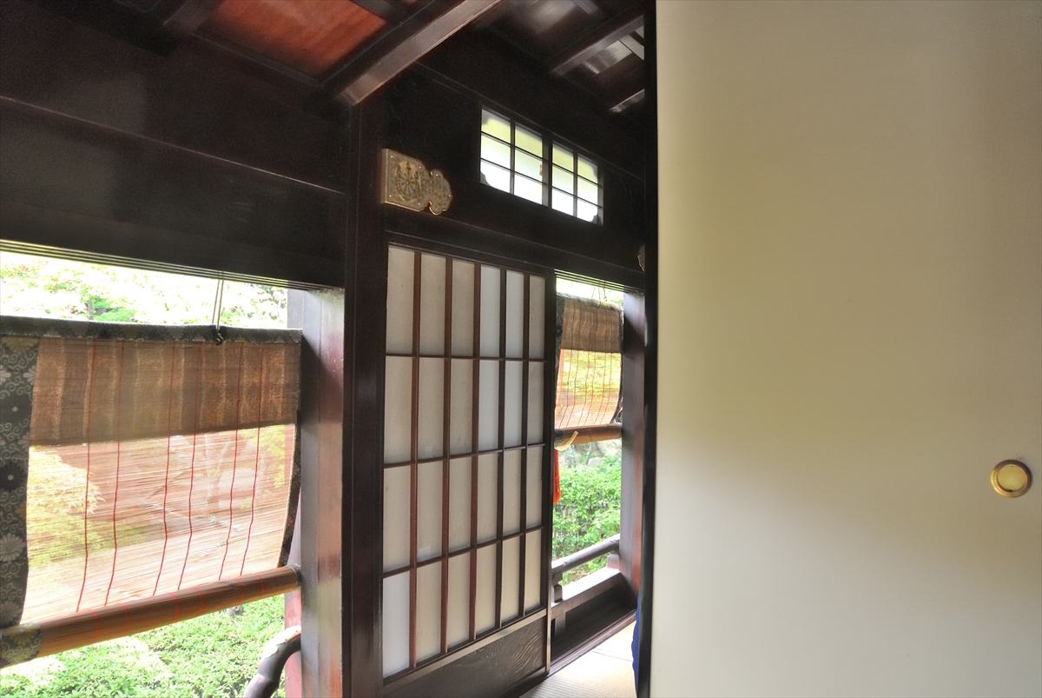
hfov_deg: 67.3
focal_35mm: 27
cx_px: 521
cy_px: 349
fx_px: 782
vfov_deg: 48.0
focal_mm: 10
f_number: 4
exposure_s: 1/60
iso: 500
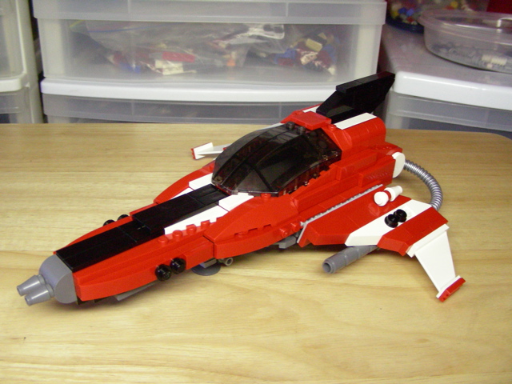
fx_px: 562
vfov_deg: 37.7
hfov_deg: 49.0
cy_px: 192
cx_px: 256
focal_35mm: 38
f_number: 3.5
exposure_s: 1/34
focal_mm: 6.3
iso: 400
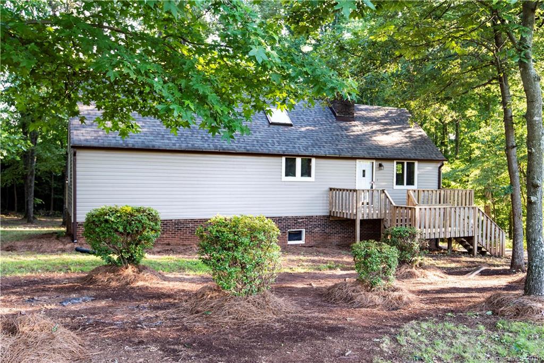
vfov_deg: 43.6
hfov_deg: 61.9
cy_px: 182
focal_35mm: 30
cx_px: 272
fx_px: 453
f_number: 4
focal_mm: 30
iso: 140
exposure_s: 1/30
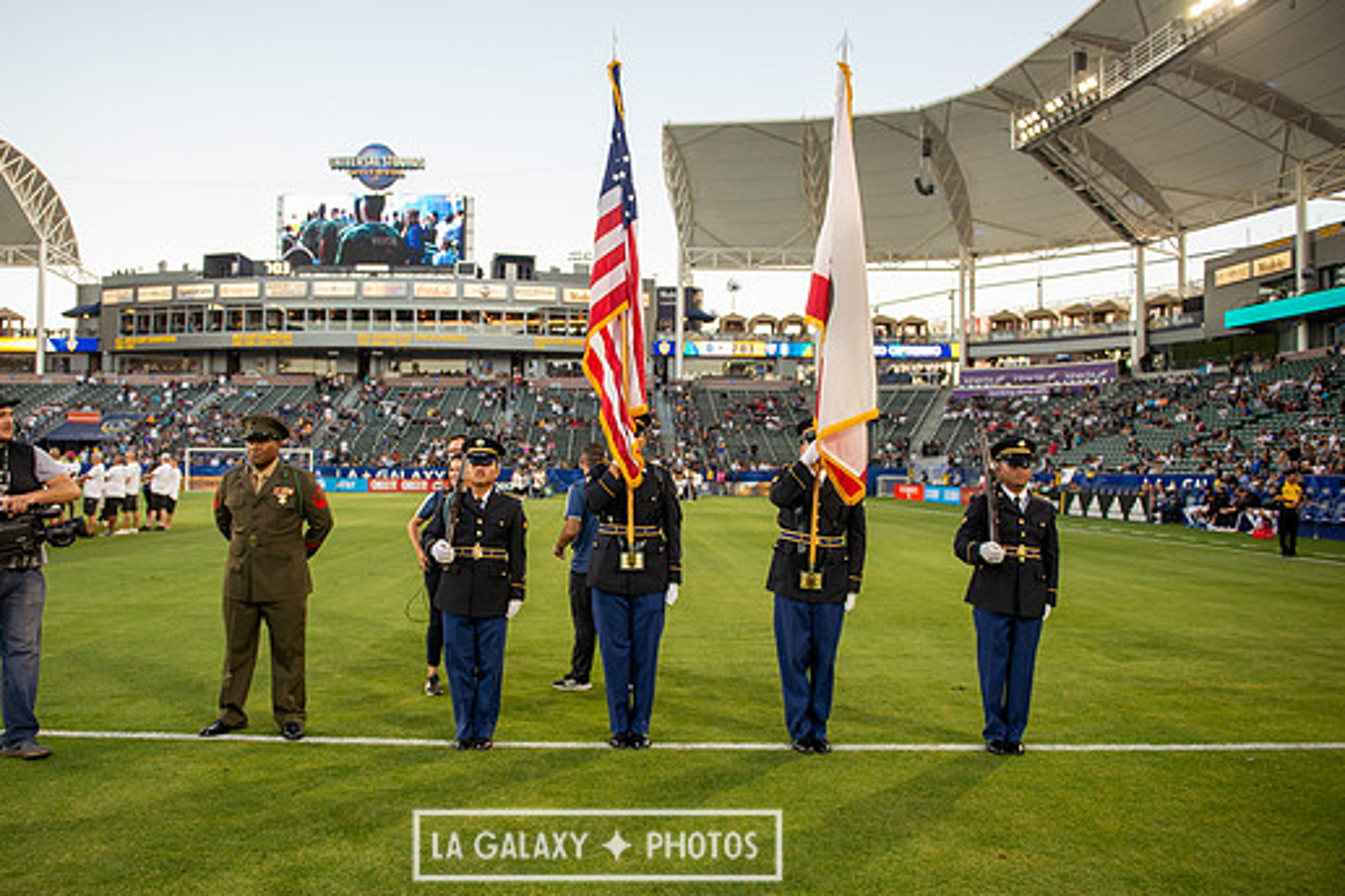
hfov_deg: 67.2
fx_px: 1009
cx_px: 597
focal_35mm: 27
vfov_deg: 47.9
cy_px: 455
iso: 1100
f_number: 2.8
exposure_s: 1/640
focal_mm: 24
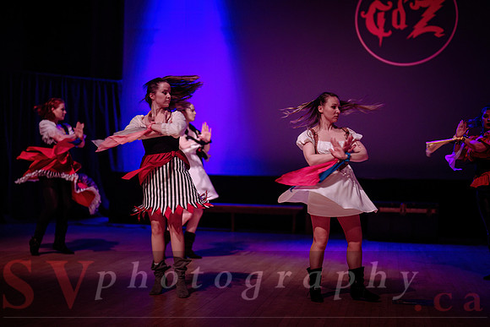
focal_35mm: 55
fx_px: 746
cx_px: 221
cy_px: 179
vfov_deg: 24.7
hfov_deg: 36.3
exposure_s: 1/250
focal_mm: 50
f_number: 1.2
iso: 800
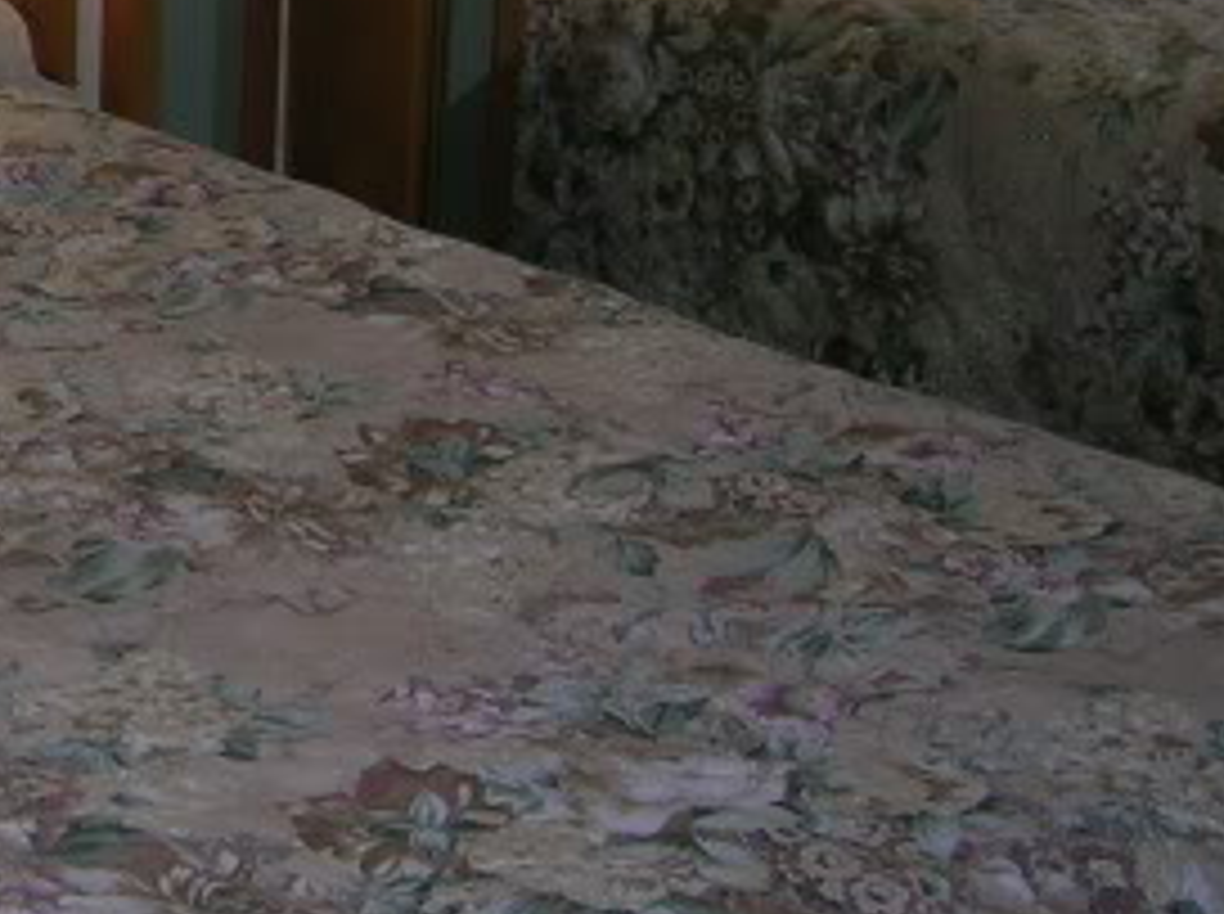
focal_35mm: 100
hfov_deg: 18.3
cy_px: 50
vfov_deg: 14.6
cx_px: -389
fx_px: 3530
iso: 50
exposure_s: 1/84.7
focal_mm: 5.7
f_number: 2.9
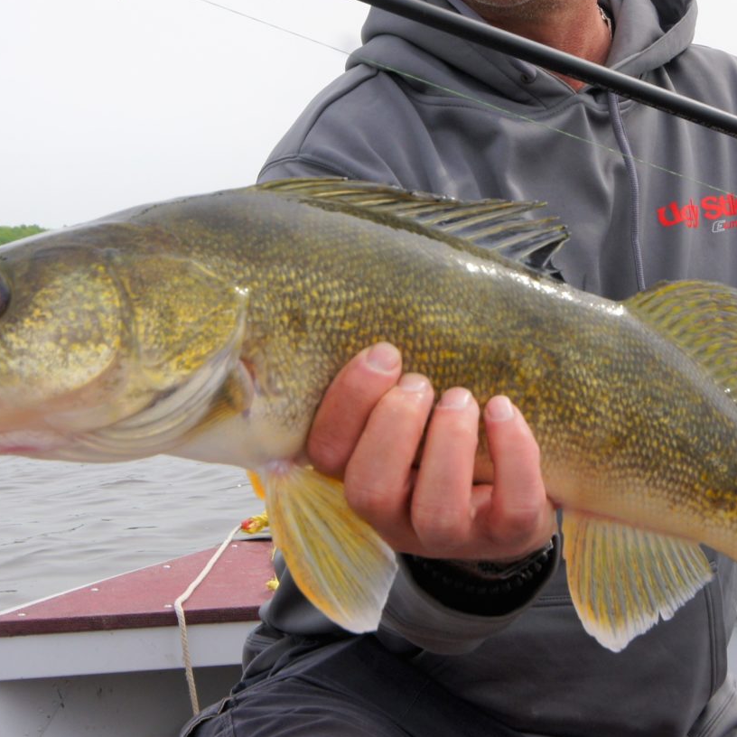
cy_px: 234
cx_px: 420
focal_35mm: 60
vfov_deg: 28.4
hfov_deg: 28.6
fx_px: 1445
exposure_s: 1/200
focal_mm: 20
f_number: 11
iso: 200
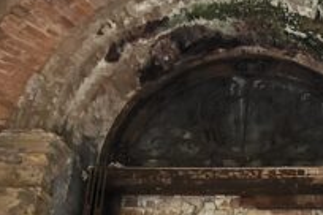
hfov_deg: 25.4
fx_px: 610
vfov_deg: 17.0
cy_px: 368
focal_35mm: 68
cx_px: 424
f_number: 2.2
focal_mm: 1.74
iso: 125
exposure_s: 1/50
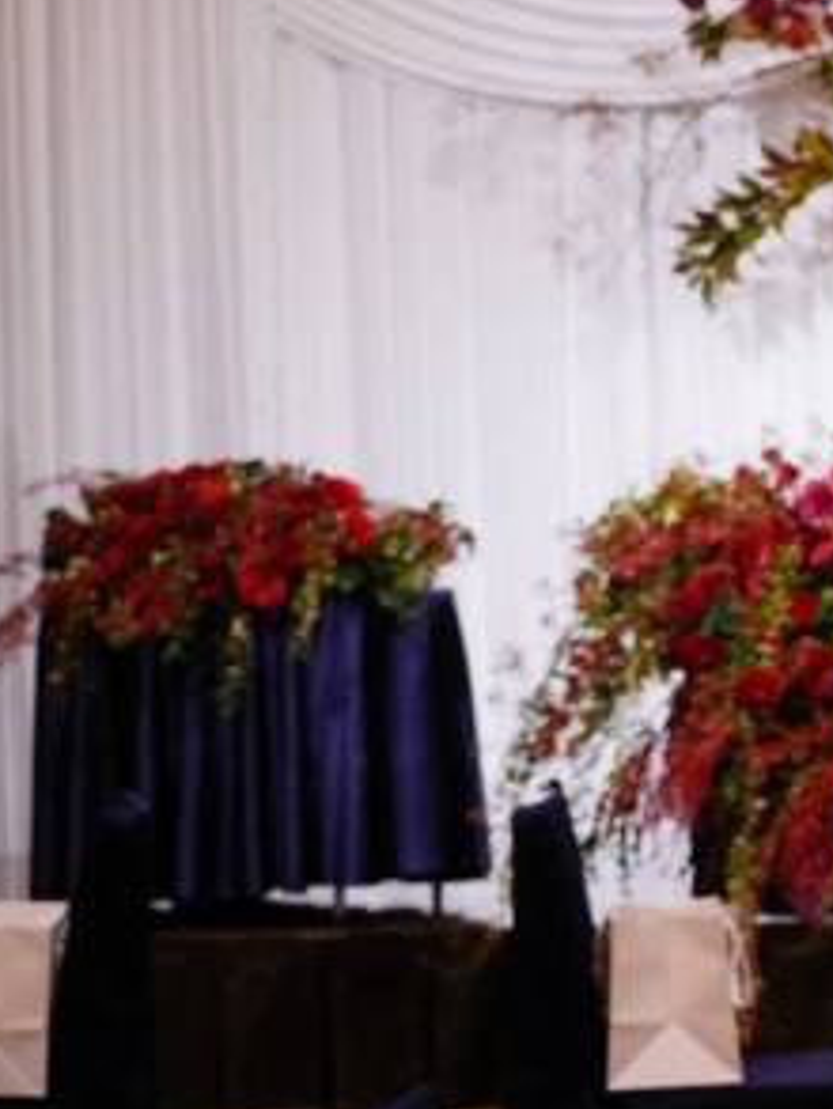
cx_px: 1427
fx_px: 4873
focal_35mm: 152
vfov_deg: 13.0
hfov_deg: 9.4
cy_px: 403
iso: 1250
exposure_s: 1/60
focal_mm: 58
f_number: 4
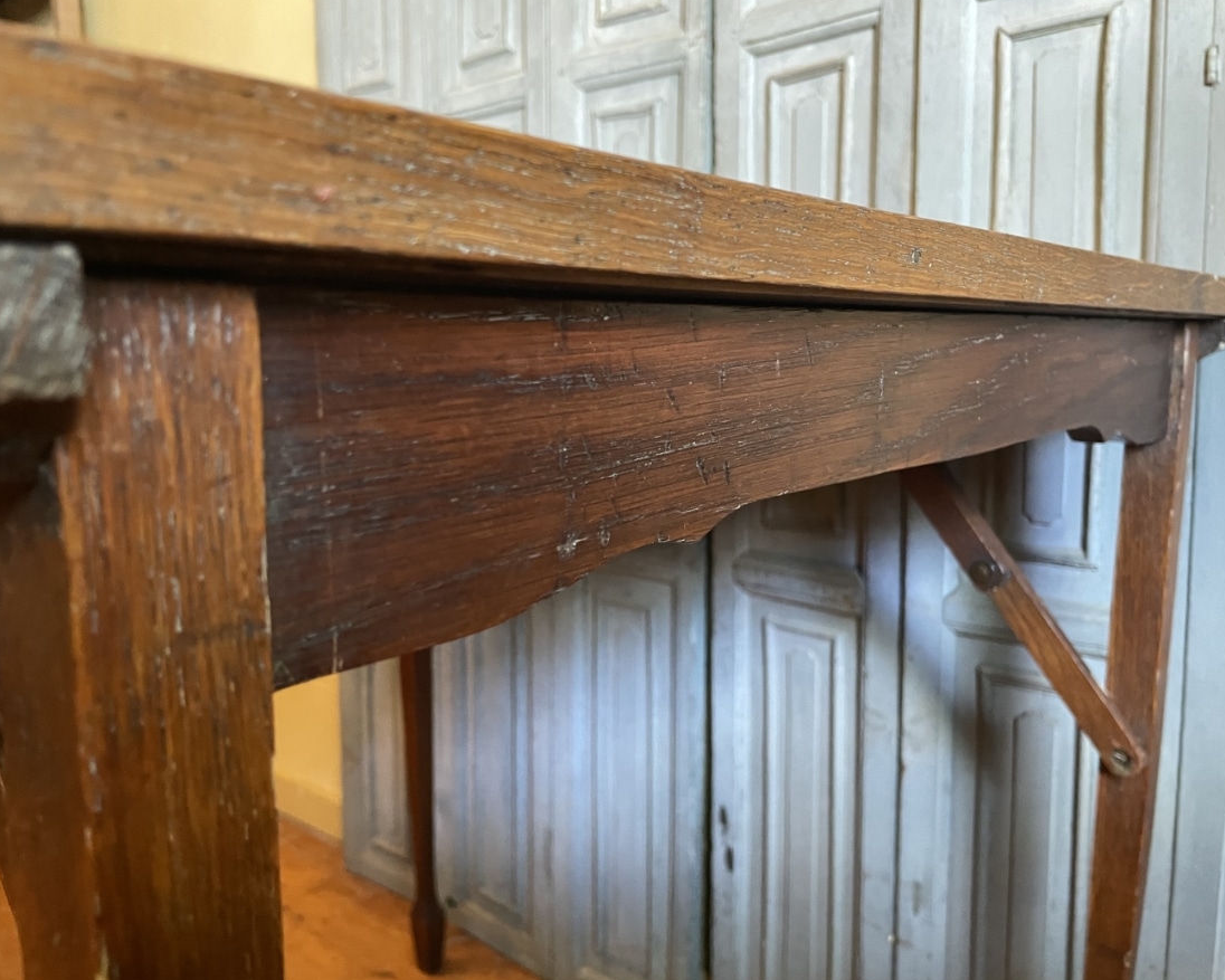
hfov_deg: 62.2
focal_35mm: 28
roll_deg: +2.0
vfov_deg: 51.5
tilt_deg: -7.4
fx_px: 1015
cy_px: 500
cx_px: 612
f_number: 1.6
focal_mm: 4.2
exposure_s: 1/25
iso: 500
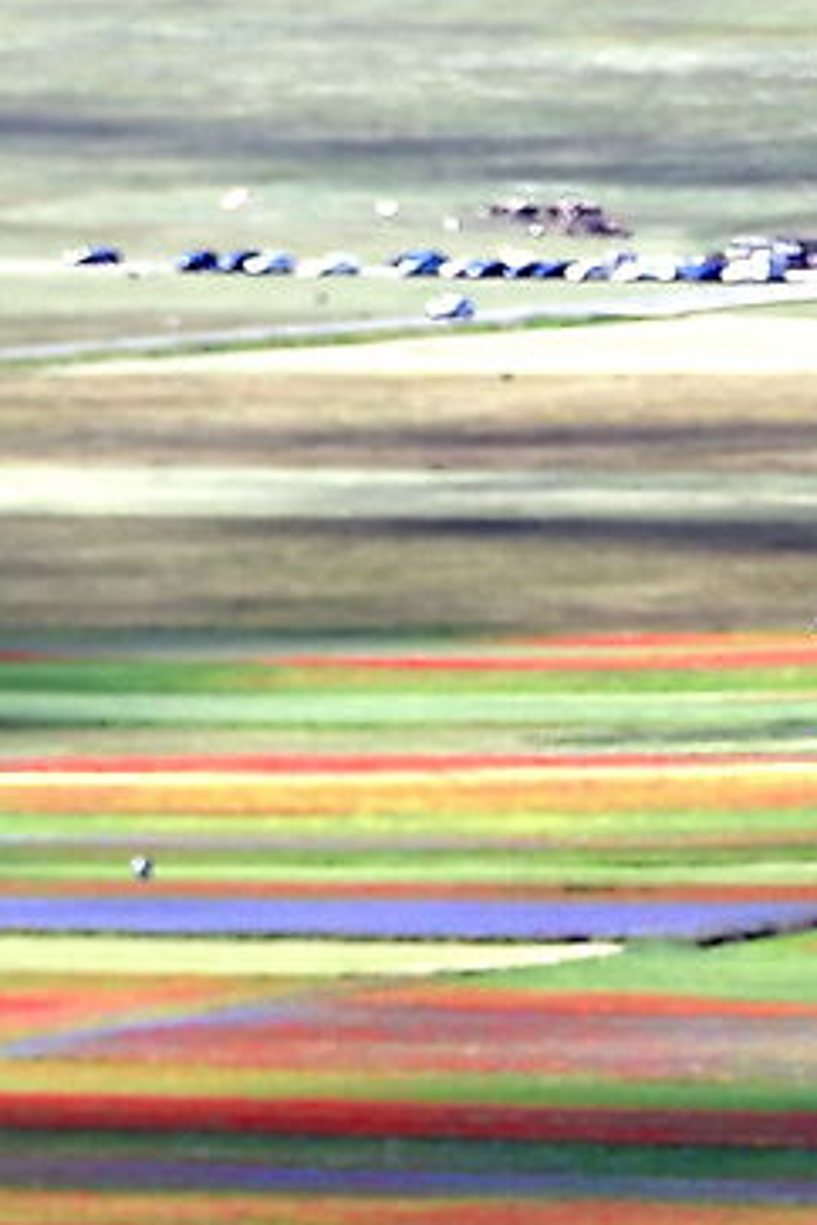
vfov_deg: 2.4
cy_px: 2048
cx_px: 2910
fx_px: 29001
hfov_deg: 1.6
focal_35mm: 852
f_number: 3.5
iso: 100
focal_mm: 86
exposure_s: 1/640
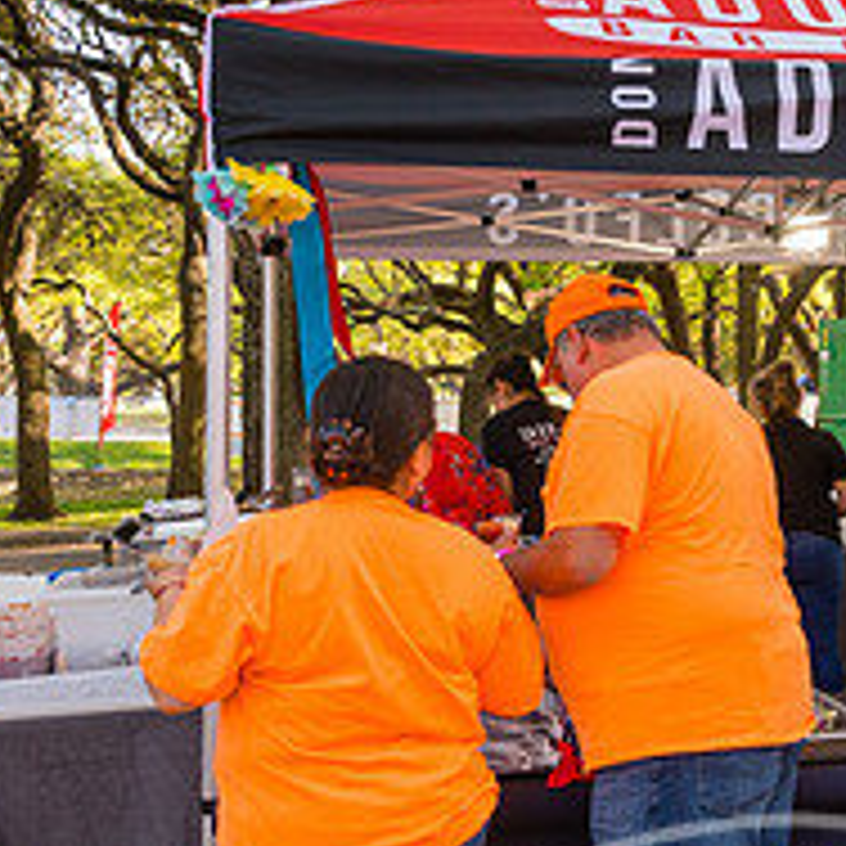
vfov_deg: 27.3
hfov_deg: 25.2
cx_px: 950
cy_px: 486
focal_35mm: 63
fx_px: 1742
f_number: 4
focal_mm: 24
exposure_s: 1/400
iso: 400
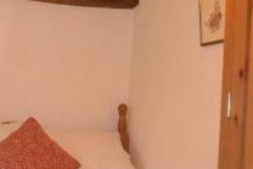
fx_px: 598
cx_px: -26
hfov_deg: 22.5
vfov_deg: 15.6
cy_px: 195
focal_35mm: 85
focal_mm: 10
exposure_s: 1/60
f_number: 3.5
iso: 1600
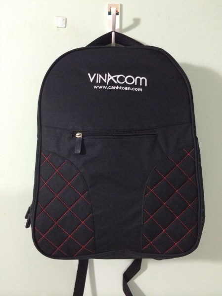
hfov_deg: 46.7
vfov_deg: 60.0
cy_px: 148
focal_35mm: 30
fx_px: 257
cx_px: 111
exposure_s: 1/30
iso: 320
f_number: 2.2
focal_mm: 4.12
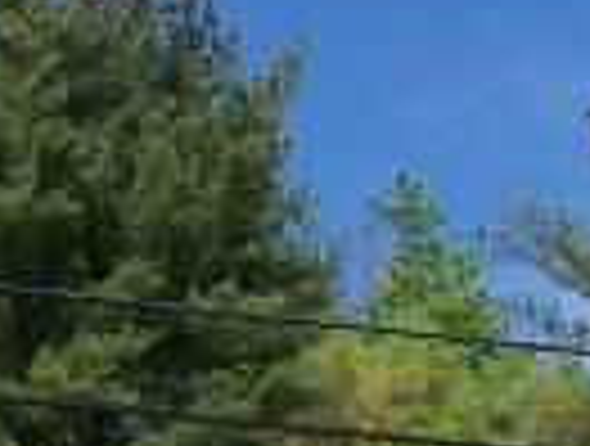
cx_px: 113
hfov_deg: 11.7
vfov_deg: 8.5
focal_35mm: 168
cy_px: 847
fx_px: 2871
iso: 80
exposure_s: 1/800
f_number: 4
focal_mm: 6.3
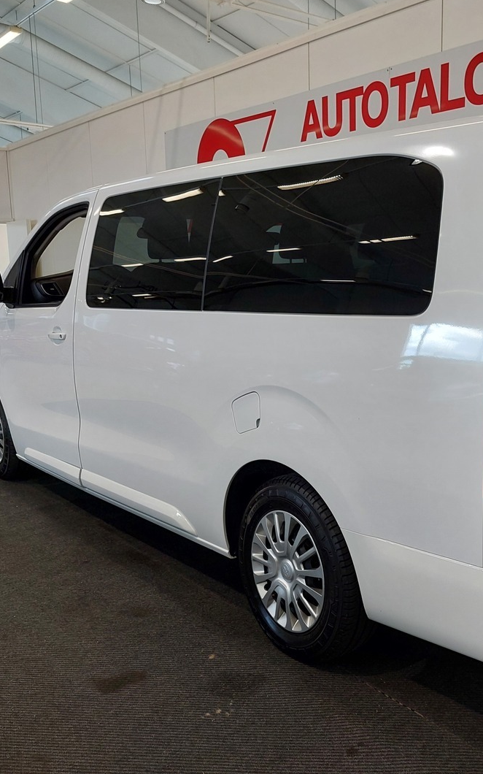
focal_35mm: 36
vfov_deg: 54.0
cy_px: 383
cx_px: 337
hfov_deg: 34.8
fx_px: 759
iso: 50
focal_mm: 5.23
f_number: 1.8
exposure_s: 1/50
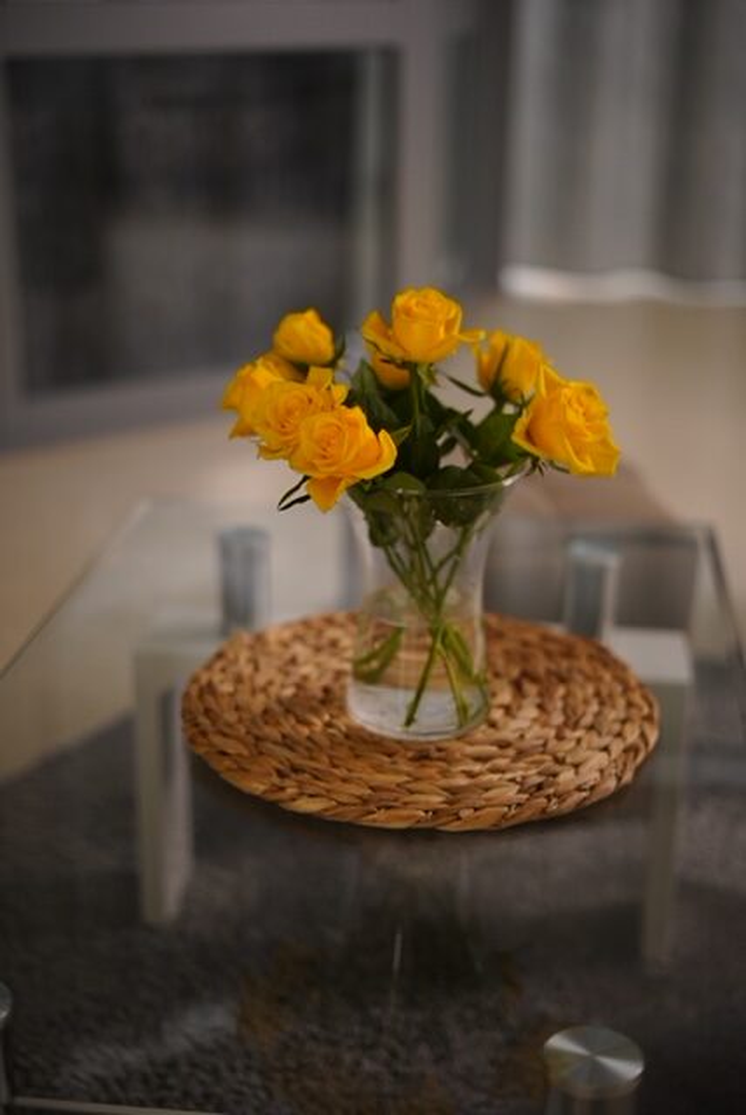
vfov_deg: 39.6
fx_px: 1551
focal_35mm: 50
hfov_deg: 27.0
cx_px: 373
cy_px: 558
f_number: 1.8
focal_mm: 50
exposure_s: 1/40
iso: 1250
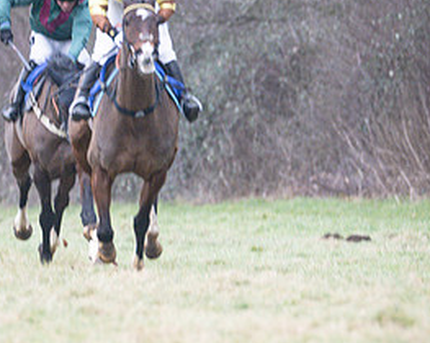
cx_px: 177
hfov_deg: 2.0
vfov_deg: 1.6
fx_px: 12513
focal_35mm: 984
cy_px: 345
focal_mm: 200
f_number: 2.8
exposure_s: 1/1250
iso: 400
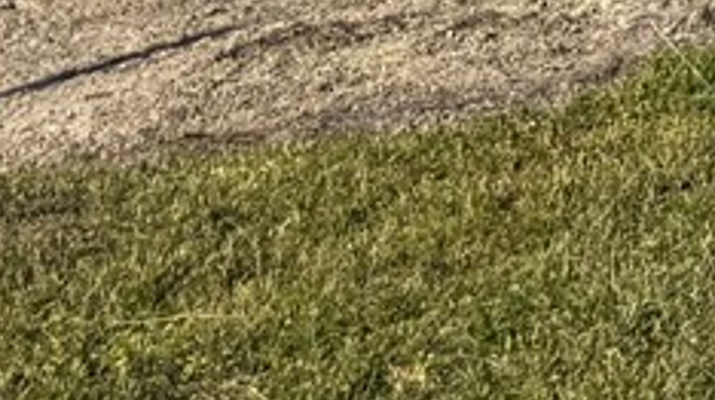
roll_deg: -0.5
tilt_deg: +0.7
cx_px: 1815
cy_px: -1319
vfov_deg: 5.6
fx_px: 3390
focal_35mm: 179
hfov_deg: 10.2
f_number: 1.78
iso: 80
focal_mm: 6.76
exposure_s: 1/6410
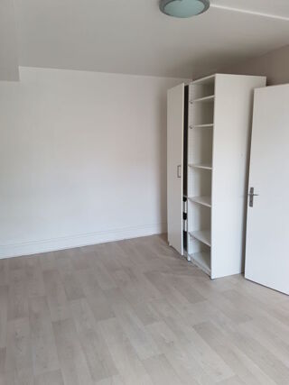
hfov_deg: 53.0
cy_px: 192
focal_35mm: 26
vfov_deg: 67.3
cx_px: 144
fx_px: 290
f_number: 1.7
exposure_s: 1/50
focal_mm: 4.2
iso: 64
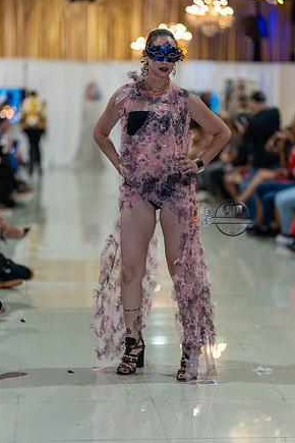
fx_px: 1082
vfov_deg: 23.1
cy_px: 218
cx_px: 145
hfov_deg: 15.5
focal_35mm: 88
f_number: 1.4
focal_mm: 85
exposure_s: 1/160
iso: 100
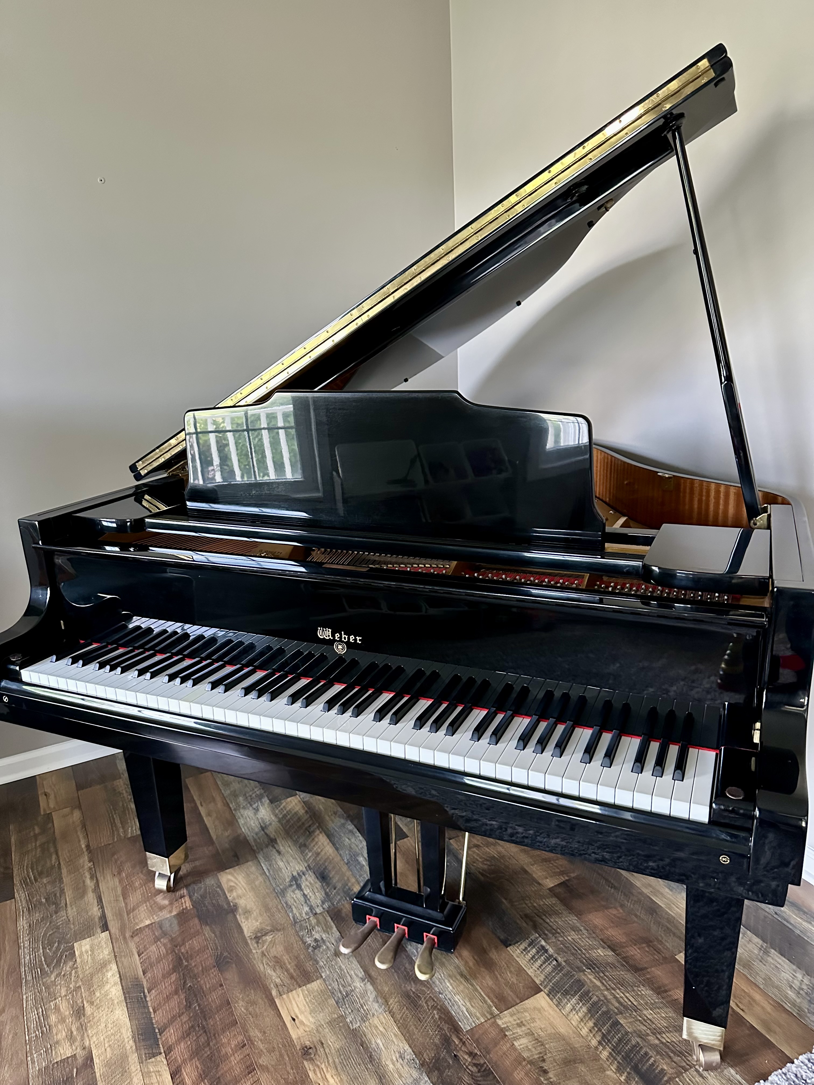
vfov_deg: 71.6
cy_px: 542
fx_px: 752
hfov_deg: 56.8
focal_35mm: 24
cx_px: 407
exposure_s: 1/53
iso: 1000
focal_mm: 6.86
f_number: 1.78
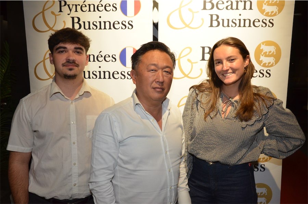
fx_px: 282
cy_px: 102
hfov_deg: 57.3
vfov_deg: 39.8
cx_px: 154
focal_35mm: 33
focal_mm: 22
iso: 1600
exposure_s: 1/80
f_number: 8
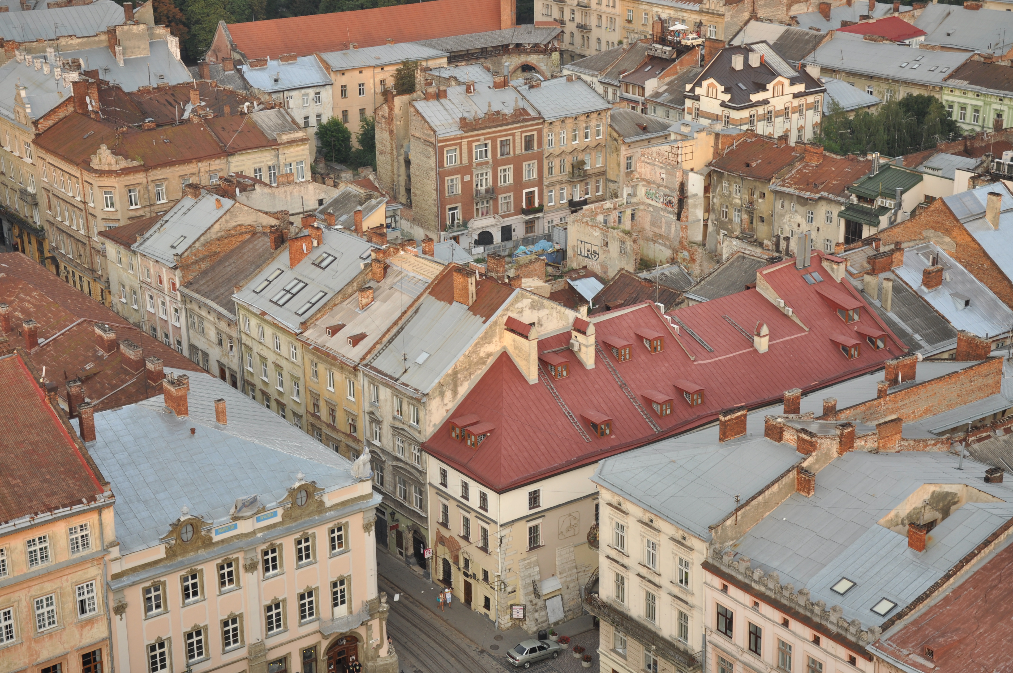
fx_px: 1686
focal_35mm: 60
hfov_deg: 33.4
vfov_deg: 22.6
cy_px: 336
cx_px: 506
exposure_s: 1/160
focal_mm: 40
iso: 200
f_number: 6.3
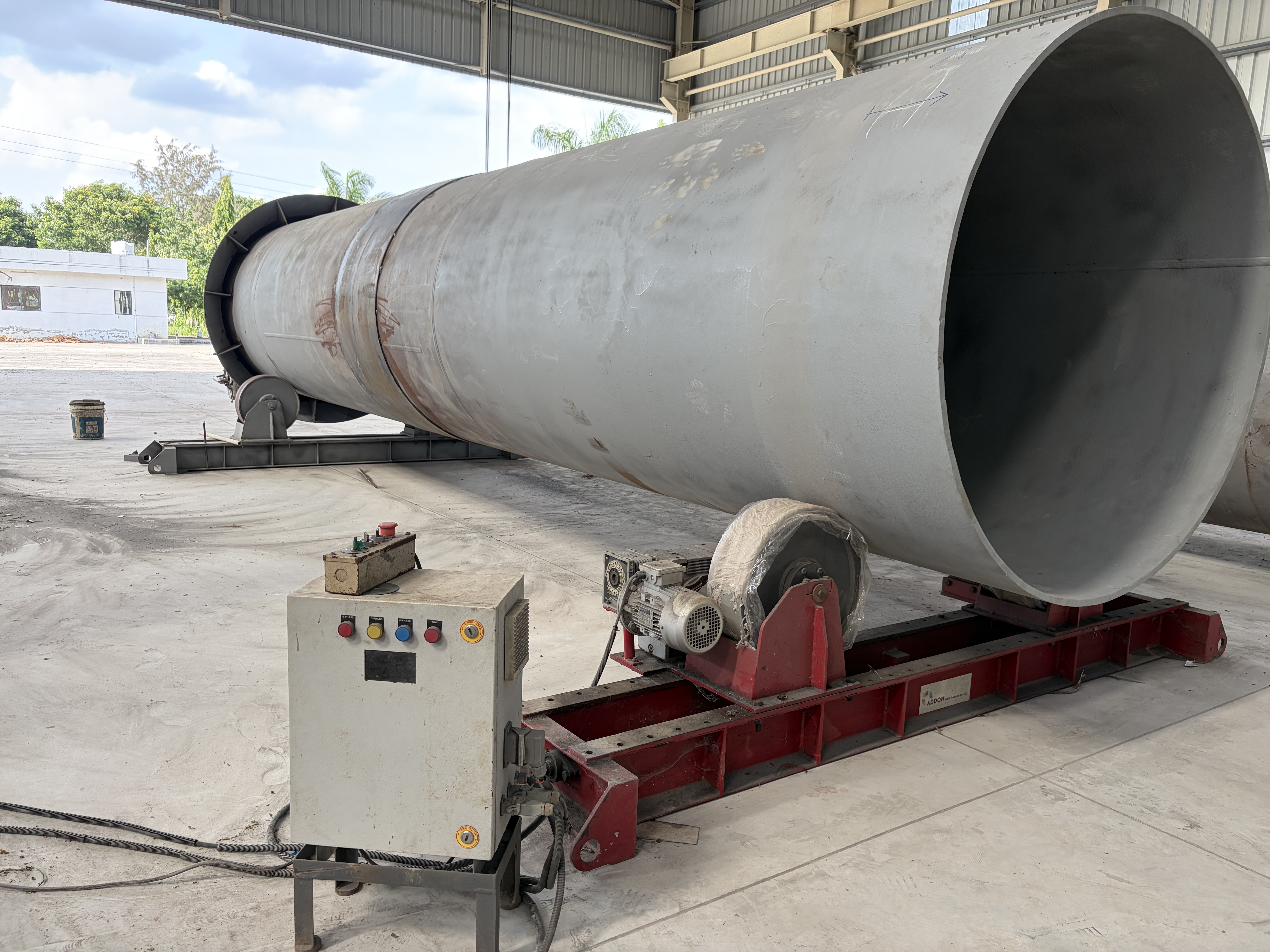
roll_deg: -1.7
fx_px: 954
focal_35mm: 26
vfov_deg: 53.1
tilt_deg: -8.0
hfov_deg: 67.3
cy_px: 476
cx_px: 635
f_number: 1.6
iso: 40
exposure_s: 1/177
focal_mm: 5.96
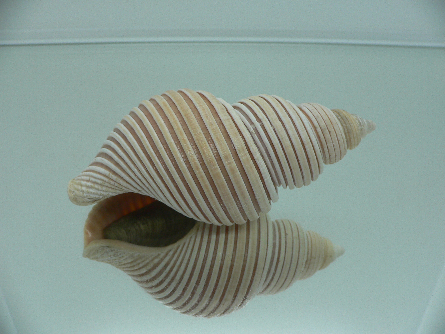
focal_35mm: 35
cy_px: 167
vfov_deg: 40.7
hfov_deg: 52.6
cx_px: 222
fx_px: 450
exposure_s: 1/60
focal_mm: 4.6
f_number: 2.8
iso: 80
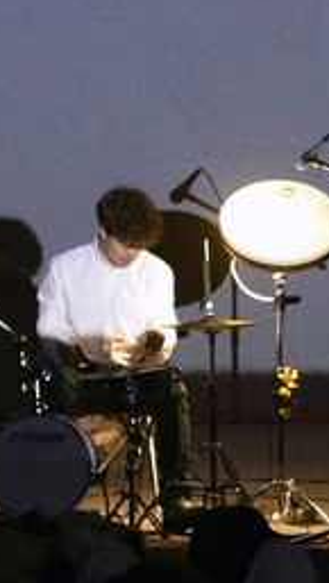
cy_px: -255
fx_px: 4054
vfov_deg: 8.1
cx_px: 16
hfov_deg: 4.6
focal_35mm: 262
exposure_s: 1/50
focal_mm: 35
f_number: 2
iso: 6400
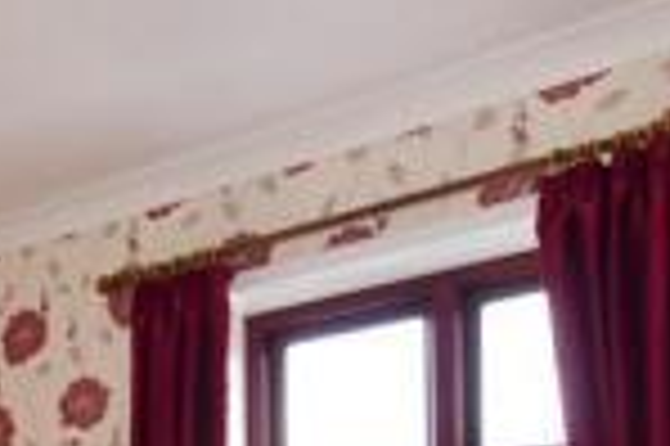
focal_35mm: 66
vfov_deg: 18.1
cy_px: 683
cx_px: -216
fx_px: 1227
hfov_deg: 25.9
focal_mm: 10
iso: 640
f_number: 6.3
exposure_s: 1/80
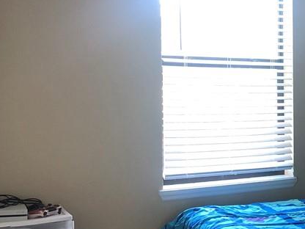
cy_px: 122
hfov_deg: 25.8
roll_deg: -0.5
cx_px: 346
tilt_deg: -2.2
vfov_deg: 21.3
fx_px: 608
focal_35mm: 69
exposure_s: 1/17
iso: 40
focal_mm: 3.99
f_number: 1.8
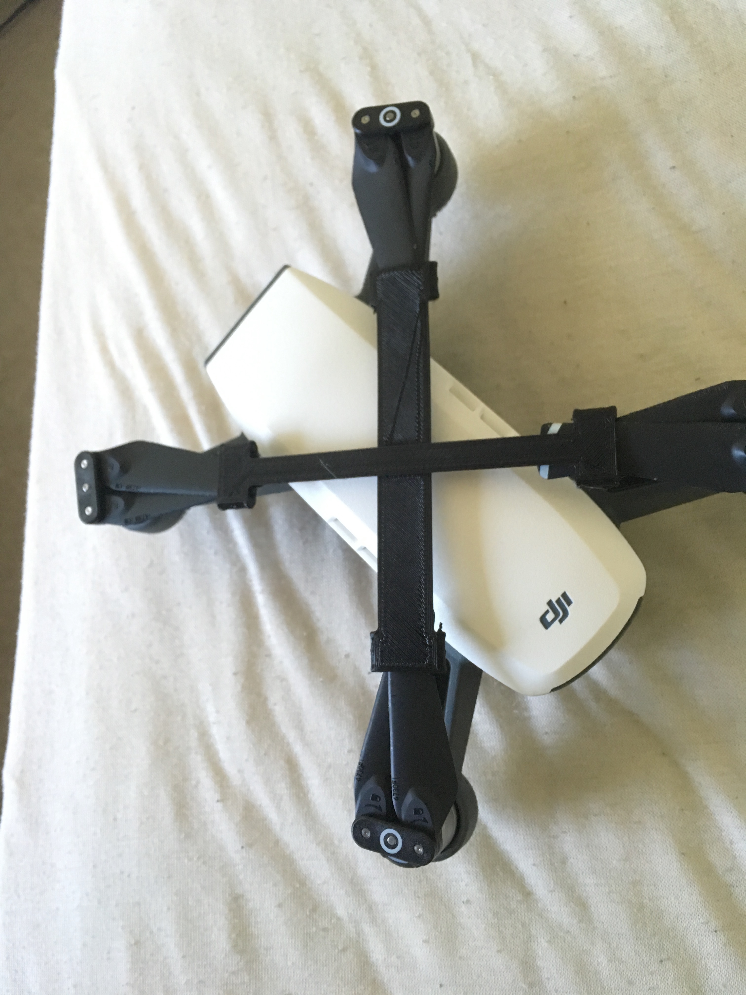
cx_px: 373
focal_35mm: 29
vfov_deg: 61.7
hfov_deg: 48.2
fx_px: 833
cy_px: 498
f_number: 2.2
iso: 250
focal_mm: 4.15
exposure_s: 1/33
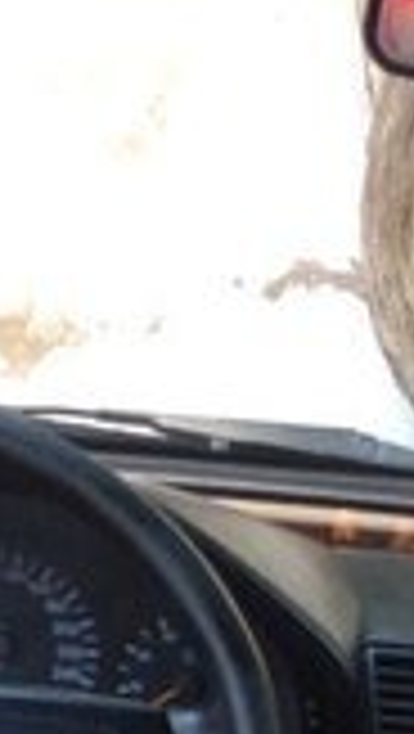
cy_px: 1103
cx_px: 788
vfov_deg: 19.4
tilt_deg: -21.3
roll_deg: -3.3
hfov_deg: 11.5
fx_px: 1869
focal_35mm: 96
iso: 32
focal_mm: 4.15
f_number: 2.2
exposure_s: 1/33
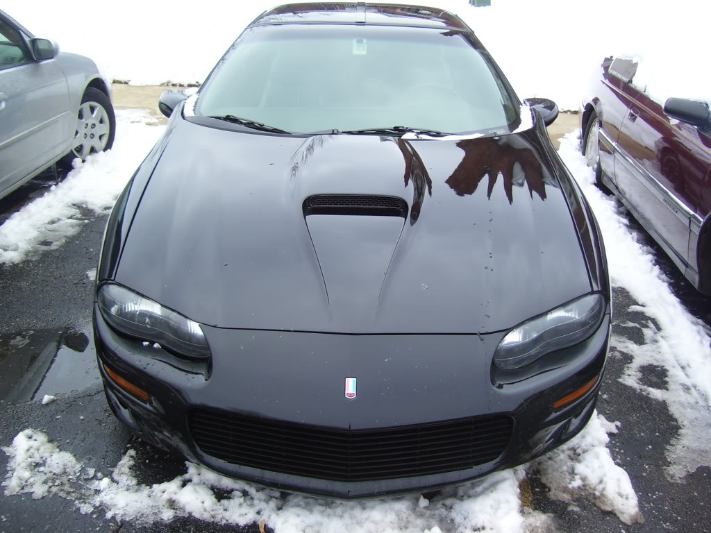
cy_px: 266
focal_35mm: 36
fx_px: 739
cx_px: 356
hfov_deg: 51.4
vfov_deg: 39.7
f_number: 2.7
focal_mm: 6
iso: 80
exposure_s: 1/350
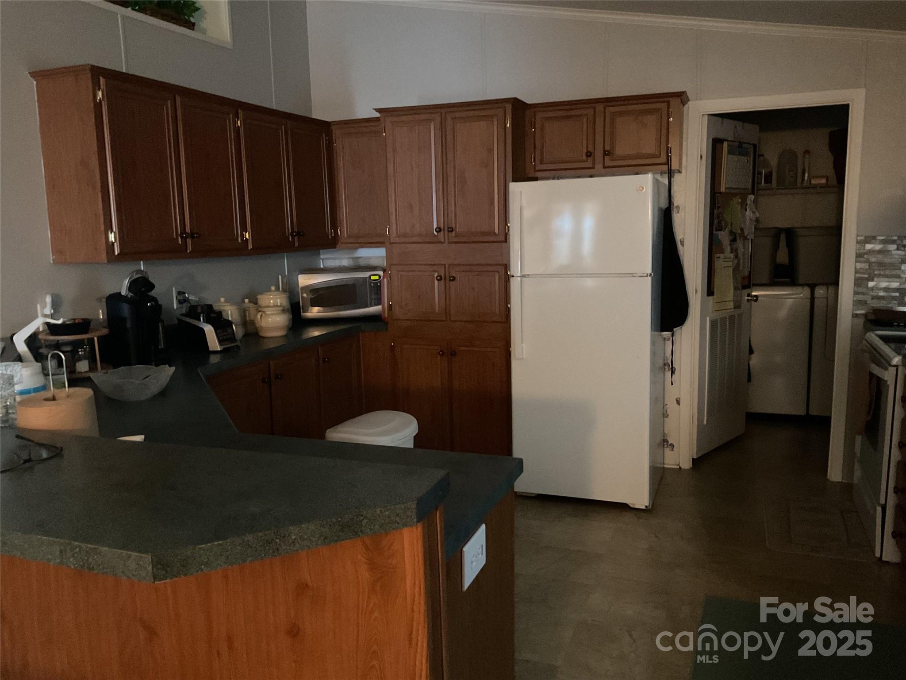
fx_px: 759
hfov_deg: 61.7
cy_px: 340
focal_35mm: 29
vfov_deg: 48.2
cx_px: 453
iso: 500
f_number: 1.8
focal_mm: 3
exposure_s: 1/15
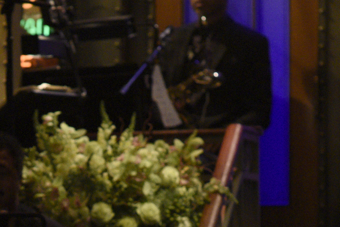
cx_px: 68
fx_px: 3127
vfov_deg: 4.1
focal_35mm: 331
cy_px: 429
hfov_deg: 6.2
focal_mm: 85
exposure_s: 1/160
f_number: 4.5
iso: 2500
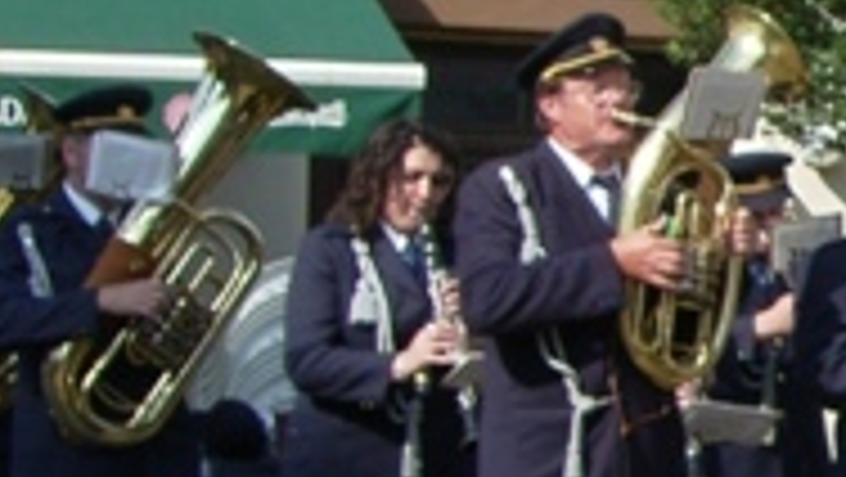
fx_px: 3322
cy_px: 248
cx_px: 1134
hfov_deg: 13.9
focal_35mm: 148
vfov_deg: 8.2
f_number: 6.3
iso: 50
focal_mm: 10.3
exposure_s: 1/320
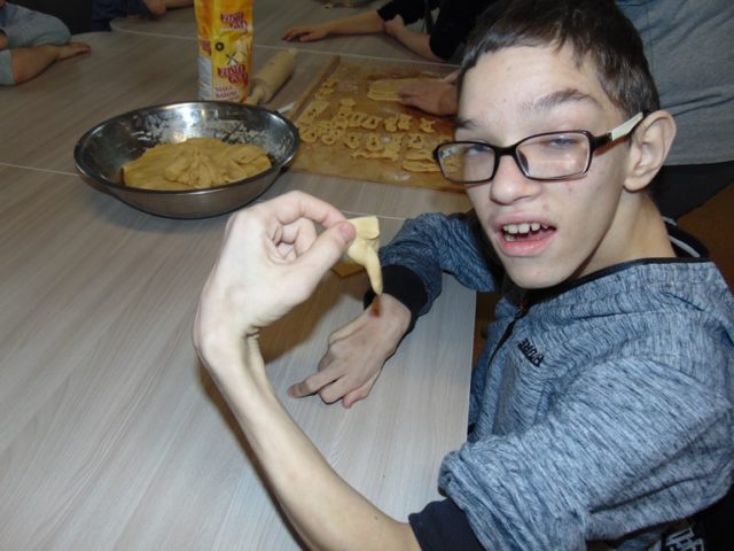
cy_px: 276
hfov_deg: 69.4
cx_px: 367
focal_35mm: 25
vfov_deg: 54.9
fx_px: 530
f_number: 3
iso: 80
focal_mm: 4.5
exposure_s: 1/30
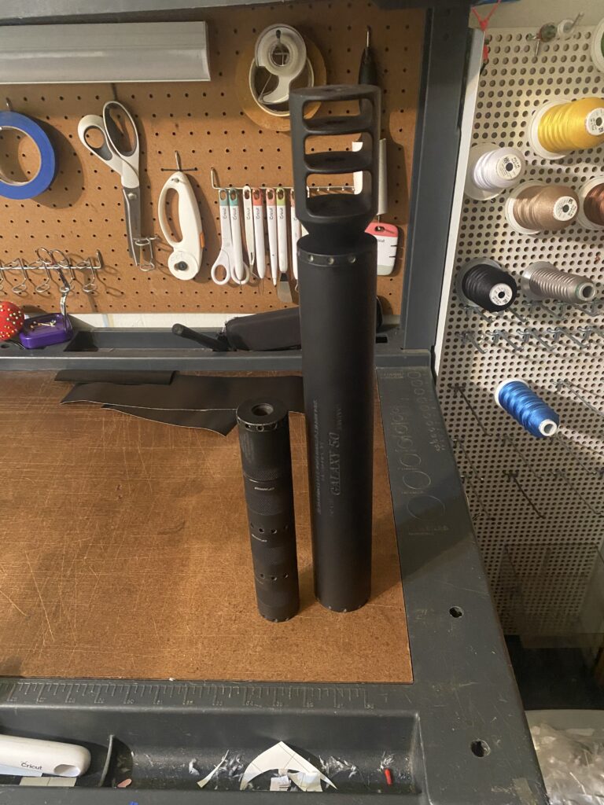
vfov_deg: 67.3
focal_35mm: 26
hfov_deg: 53.1
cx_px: 302
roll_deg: +3.4
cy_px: 402
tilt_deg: -33.3
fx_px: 605
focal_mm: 4.25
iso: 800
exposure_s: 1/30
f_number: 1.8
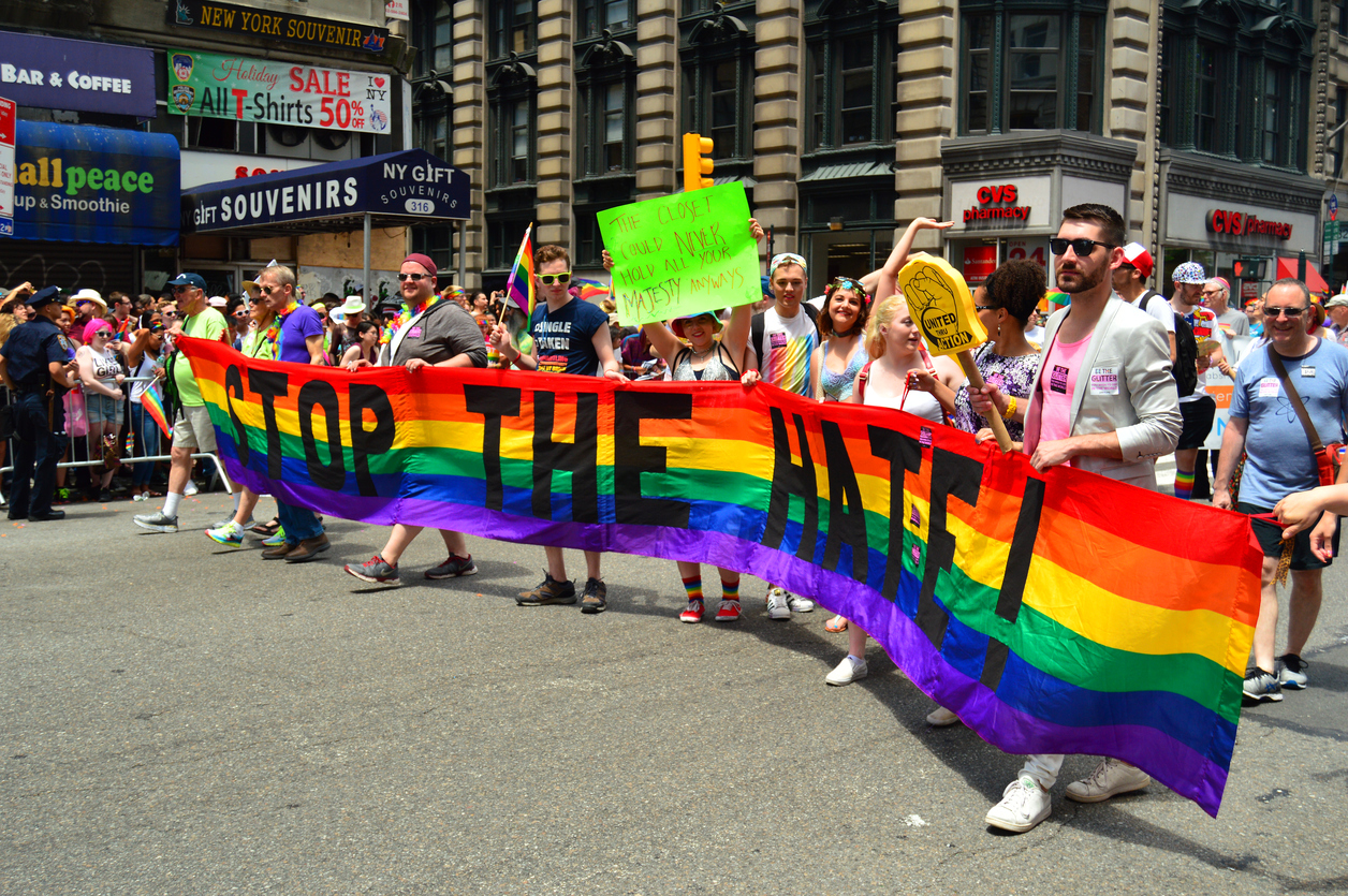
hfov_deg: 53.2
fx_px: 1347
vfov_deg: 36.8
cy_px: 448
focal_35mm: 36
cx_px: 674
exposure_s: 1/200
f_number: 5
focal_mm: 24
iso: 200
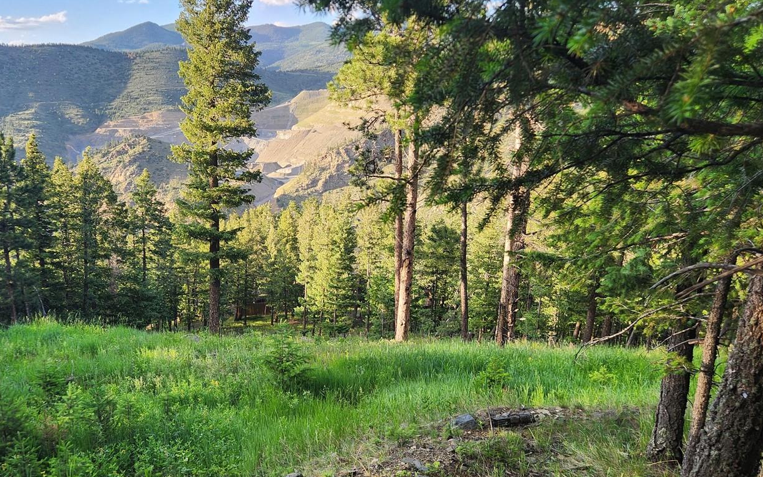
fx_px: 665
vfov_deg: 39.3
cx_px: 319
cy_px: 274
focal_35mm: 32
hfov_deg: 59.3
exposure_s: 1/234
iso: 20
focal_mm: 5.4
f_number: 1.8
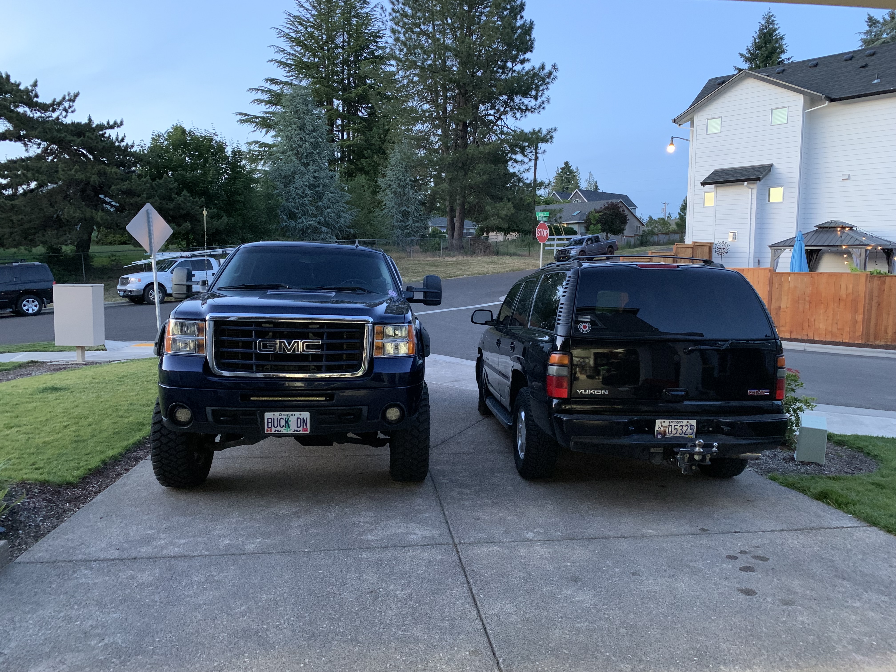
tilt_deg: -8.1
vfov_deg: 53.1
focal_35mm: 26
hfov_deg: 67.3
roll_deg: -0.2
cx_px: 448
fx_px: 673
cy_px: 336
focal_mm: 4.25
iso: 640
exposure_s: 1/30
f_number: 1.8
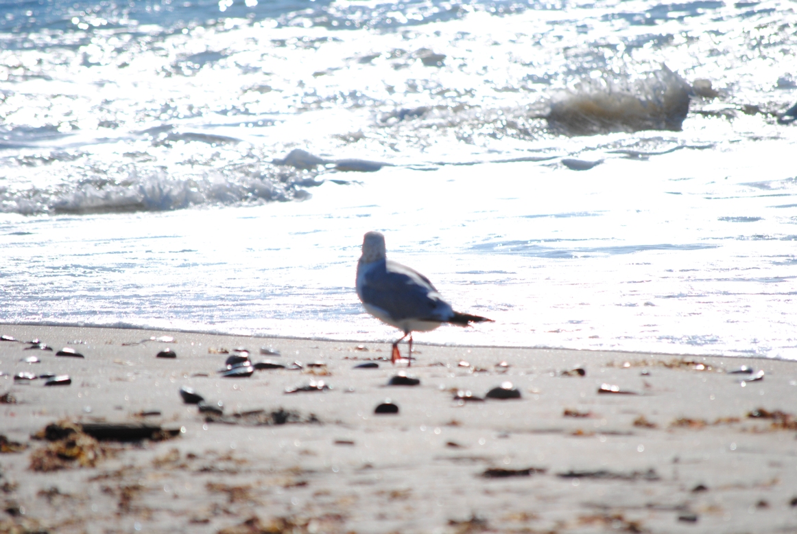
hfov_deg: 6.9
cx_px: 398
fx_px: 6650
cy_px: 267
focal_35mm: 300
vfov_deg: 4.6
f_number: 5.6
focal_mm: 200
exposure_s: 1/1600
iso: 200
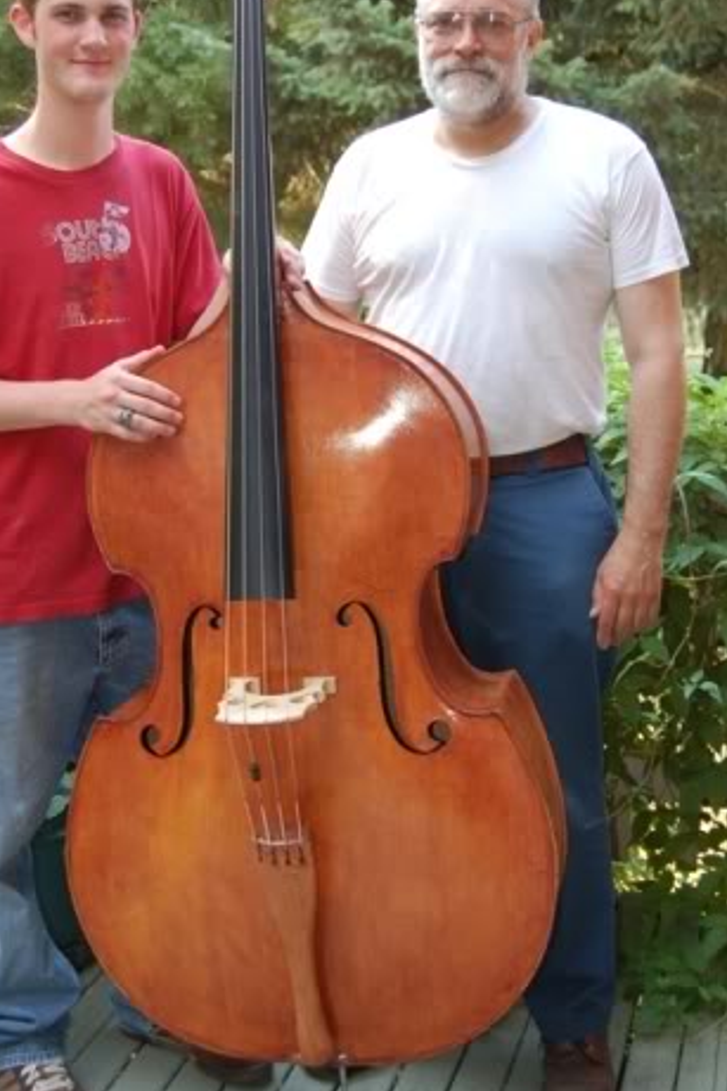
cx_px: 309
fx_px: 1667
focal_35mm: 55
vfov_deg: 36.2
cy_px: 461
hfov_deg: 24.6
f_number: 4.2
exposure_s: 1/60
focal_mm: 30
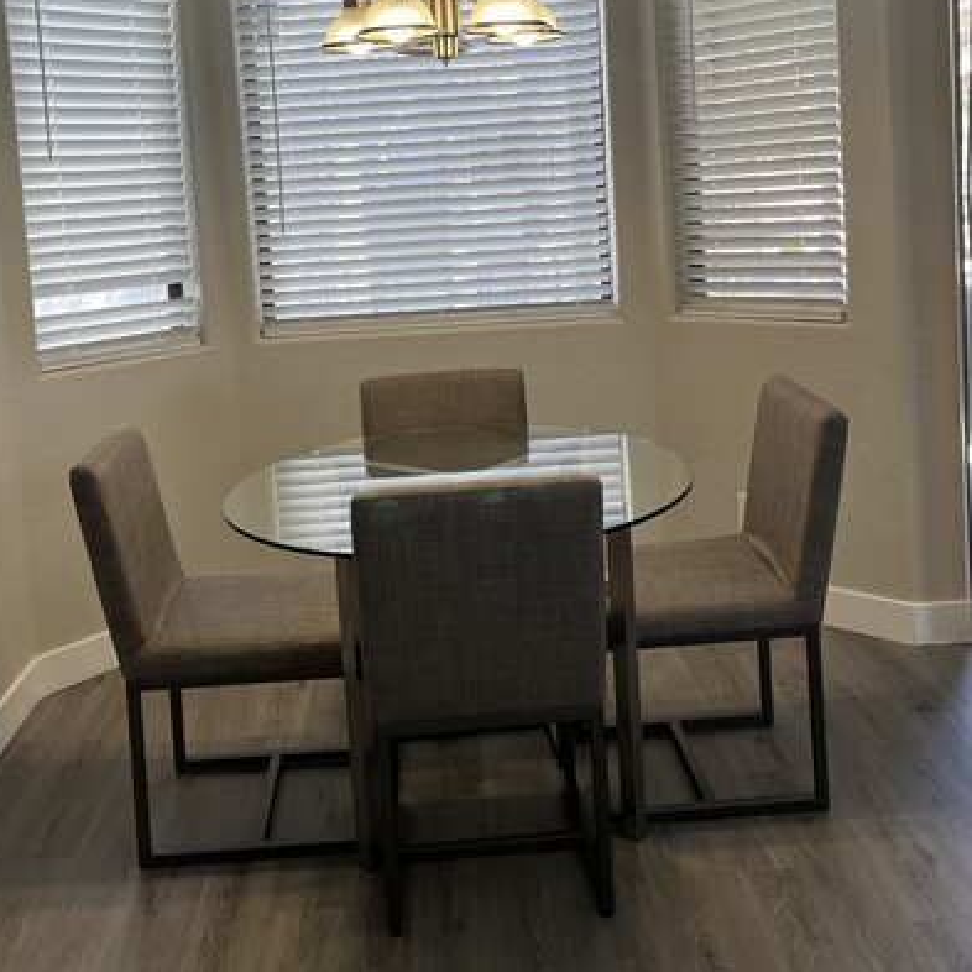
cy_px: 258
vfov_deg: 41.7
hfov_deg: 42.8
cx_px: 443
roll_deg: +3.2
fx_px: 1239
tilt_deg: -5.0
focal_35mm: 39
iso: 80
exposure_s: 1/120
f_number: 1.6
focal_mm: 5.1
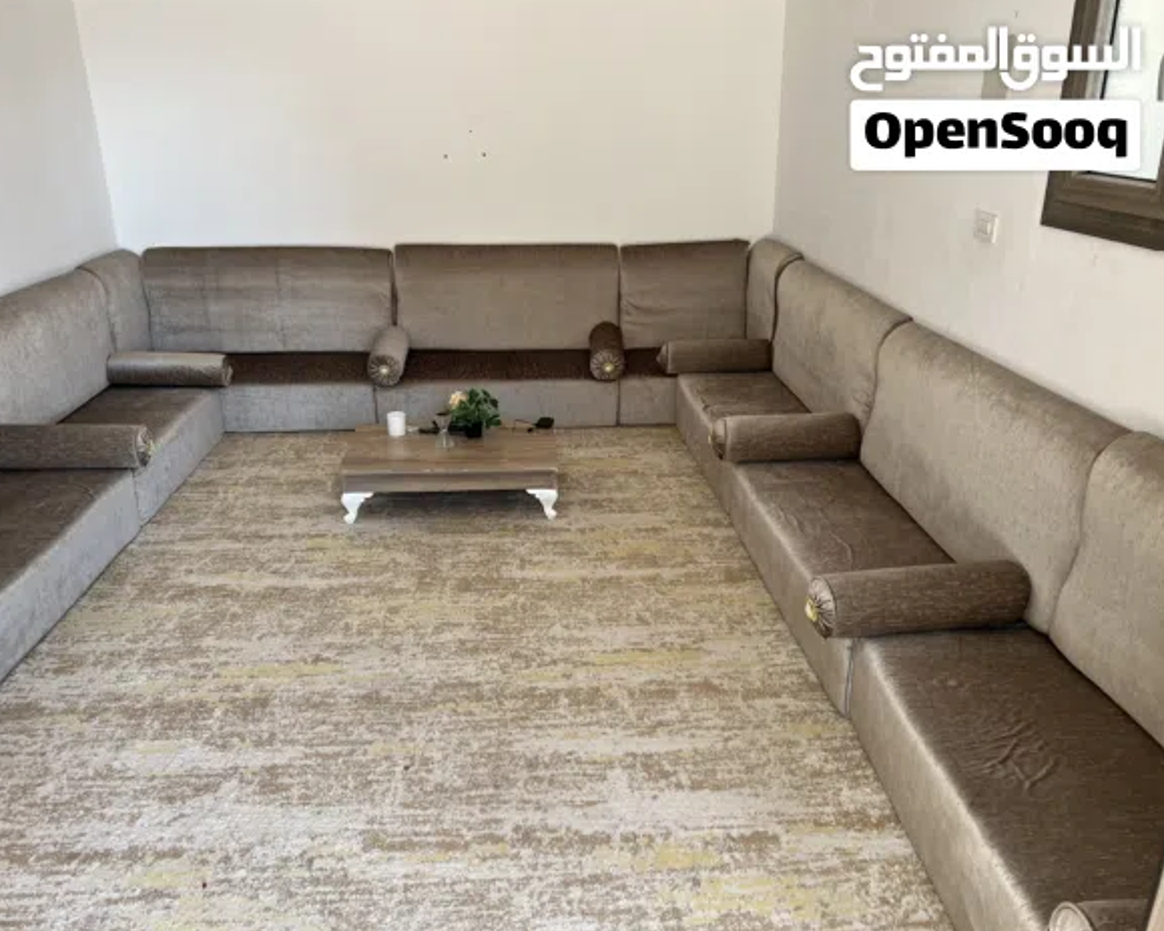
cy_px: 459
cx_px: 548
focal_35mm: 28
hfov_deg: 62.2
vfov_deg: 51.5
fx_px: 965
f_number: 1.5
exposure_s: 1/121
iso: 50
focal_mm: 5.7
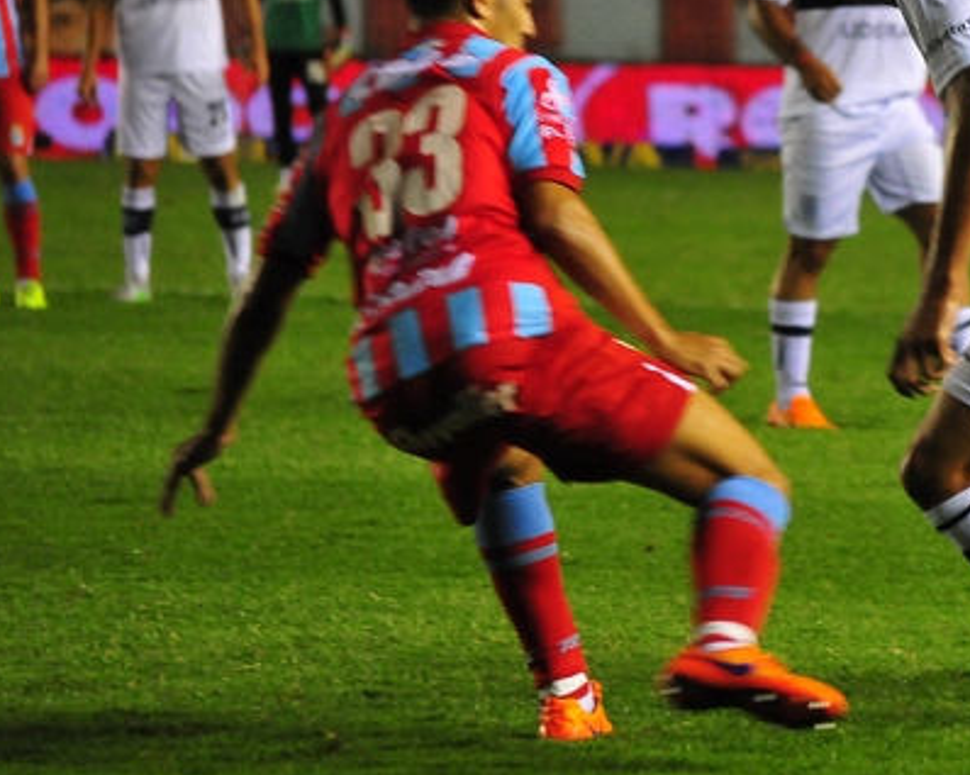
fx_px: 13687
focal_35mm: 477
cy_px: 163
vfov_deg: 3.2
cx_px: 987
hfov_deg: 4.1
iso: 1600
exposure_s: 1/250
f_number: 5
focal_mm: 150
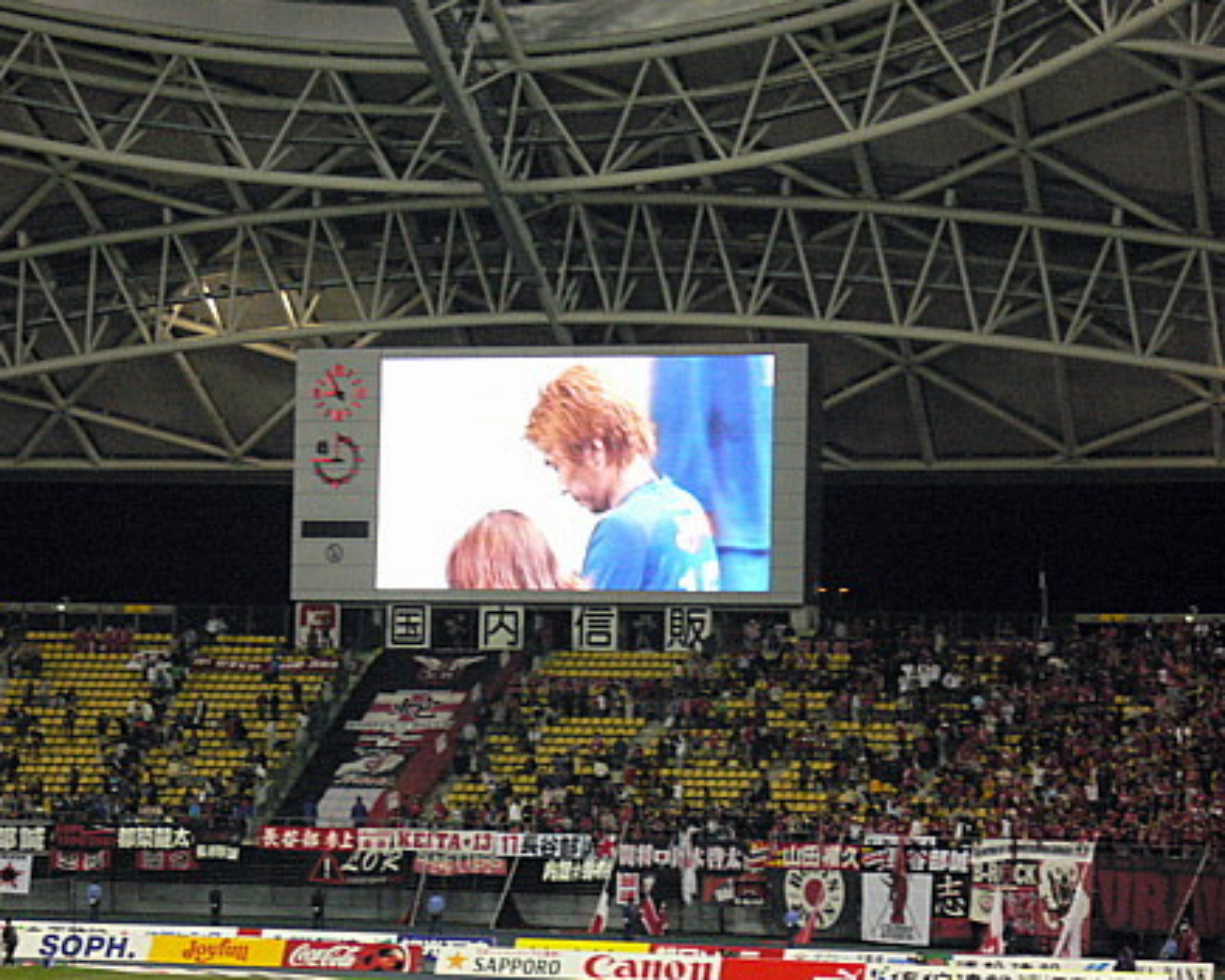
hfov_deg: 17.0
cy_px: 490
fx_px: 4097
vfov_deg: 13.6
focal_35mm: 113
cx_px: 614
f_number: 5
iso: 400
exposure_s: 1/60
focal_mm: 17.4
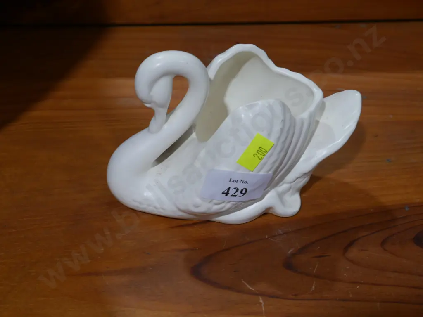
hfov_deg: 27.0
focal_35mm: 72
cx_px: 212
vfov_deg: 20.4
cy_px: 158
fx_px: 880
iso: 500
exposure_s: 1/80
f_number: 5.5
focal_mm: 36
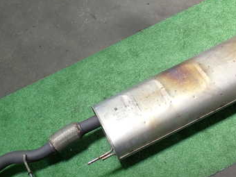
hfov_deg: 36.1
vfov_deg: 27.4
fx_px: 361
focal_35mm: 53
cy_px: 119
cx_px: 108
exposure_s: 1/60
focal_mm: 5.4
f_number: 2.3
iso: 125
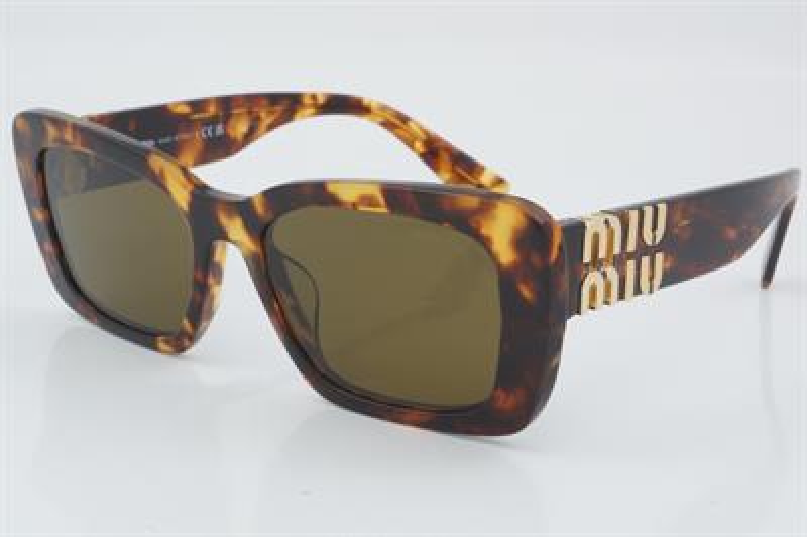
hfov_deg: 27.0
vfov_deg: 18.2
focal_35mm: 75
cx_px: 404
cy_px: 268
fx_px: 1680
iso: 100
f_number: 32
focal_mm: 50
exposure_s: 1/3
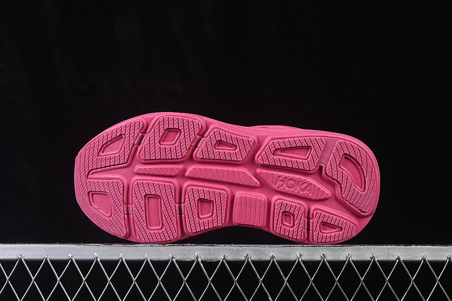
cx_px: 226
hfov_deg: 27.0
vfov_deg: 18.2
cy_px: 150
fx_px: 942
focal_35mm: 75
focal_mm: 50
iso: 160
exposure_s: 1/80
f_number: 8
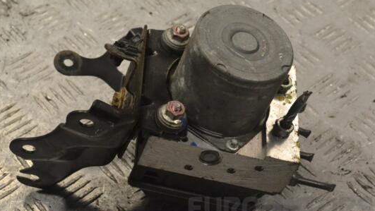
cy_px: 114
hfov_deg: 21.9
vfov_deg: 12.4
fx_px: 971
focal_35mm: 98
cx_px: 175
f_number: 10
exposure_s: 1/400
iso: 3200
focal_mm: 55
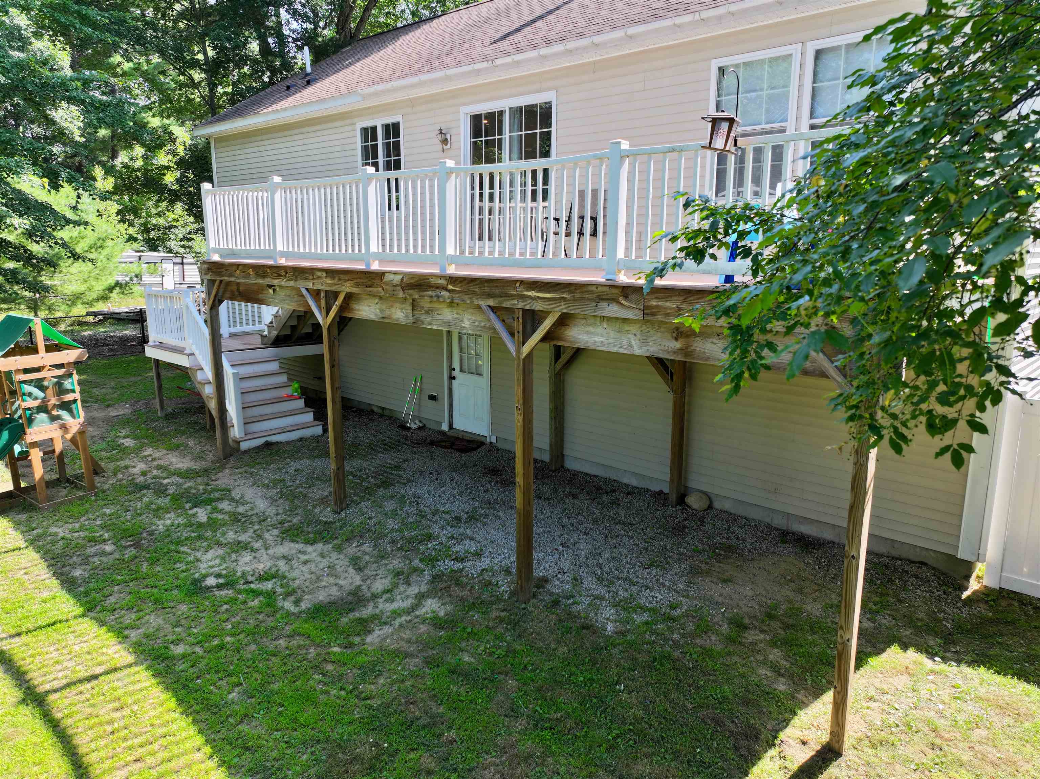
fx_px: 721
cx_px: 520
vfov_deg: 56.8
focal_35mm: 24
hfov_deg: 71.6
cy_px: 390
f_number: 2.8
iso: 100
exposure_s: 1/200
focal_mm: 12.29
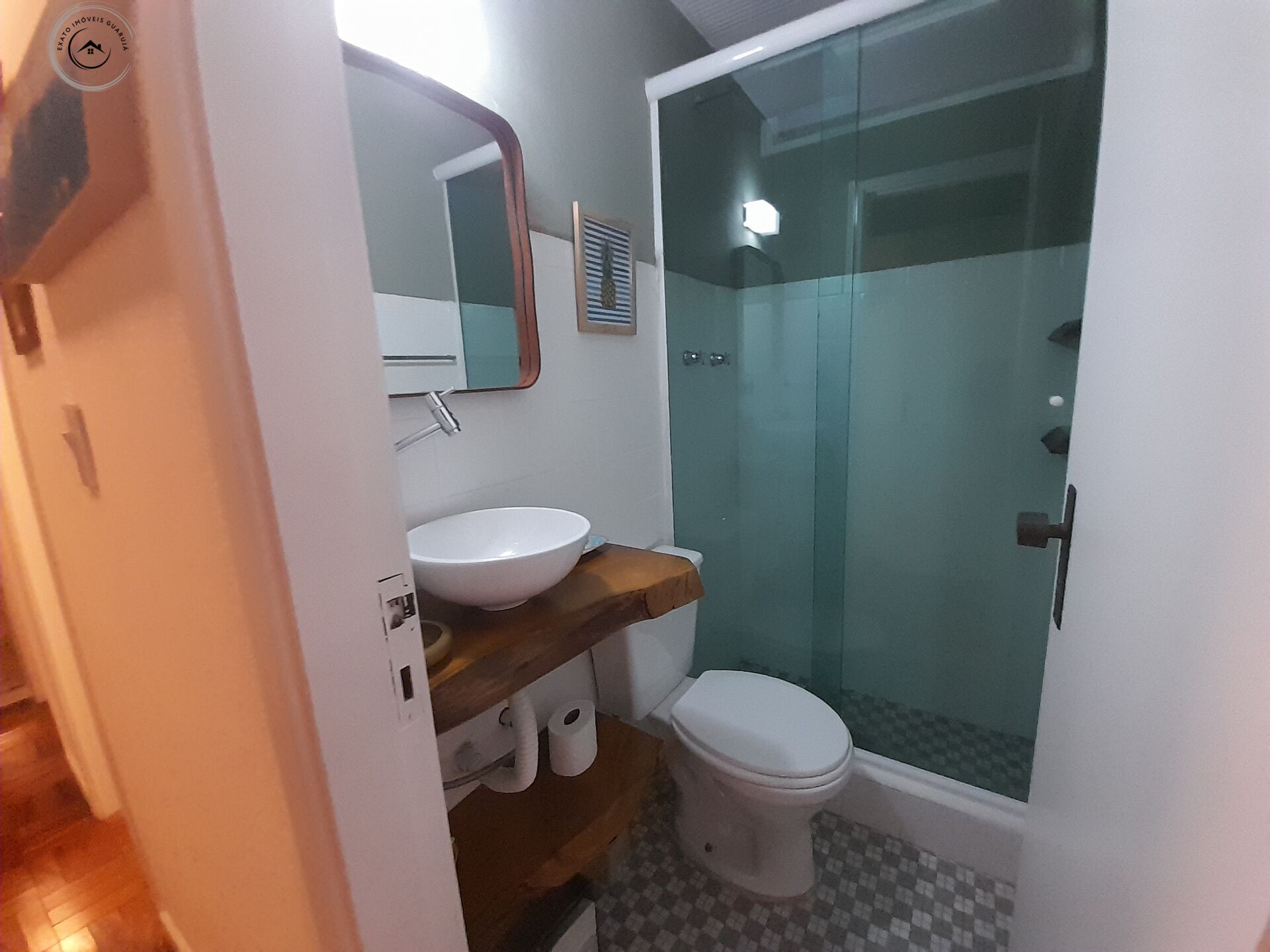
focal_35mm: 13
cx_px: 635
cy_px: 476
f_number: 2.2
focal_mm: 1.13
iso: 320
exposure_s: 1/24
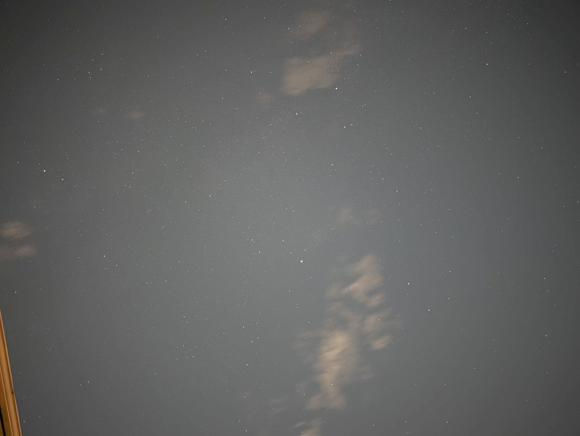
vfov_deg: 56.8
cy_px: 218
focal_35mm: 24
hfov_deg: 71.6
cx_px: 290
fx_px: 402
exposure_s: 16
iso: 740
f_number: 1.68
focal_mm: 6.9
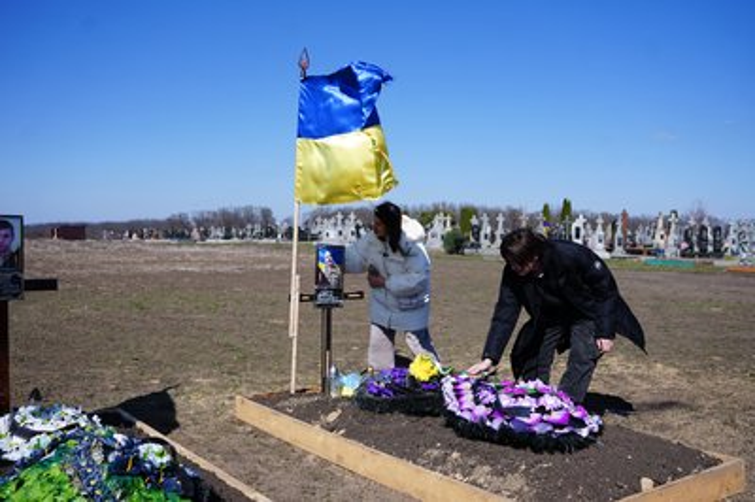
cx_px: 378
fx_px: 733
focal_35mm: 35
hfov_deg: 54.5
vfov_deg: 37.8
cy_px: 251
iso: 125
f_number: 3.5
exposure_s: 1/2000
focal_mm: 35
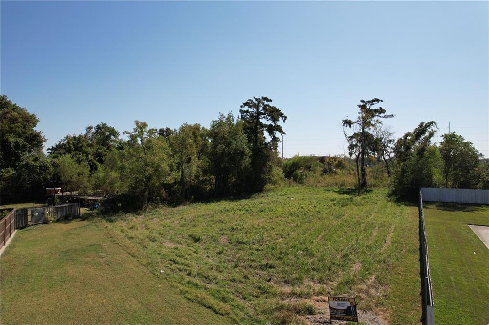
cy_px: 162
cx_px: 244
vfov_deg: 57.2
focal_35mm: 22
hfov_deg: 78.6
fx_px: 299
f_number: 2.8
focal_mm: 8.38
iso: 130
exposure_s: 1/3000
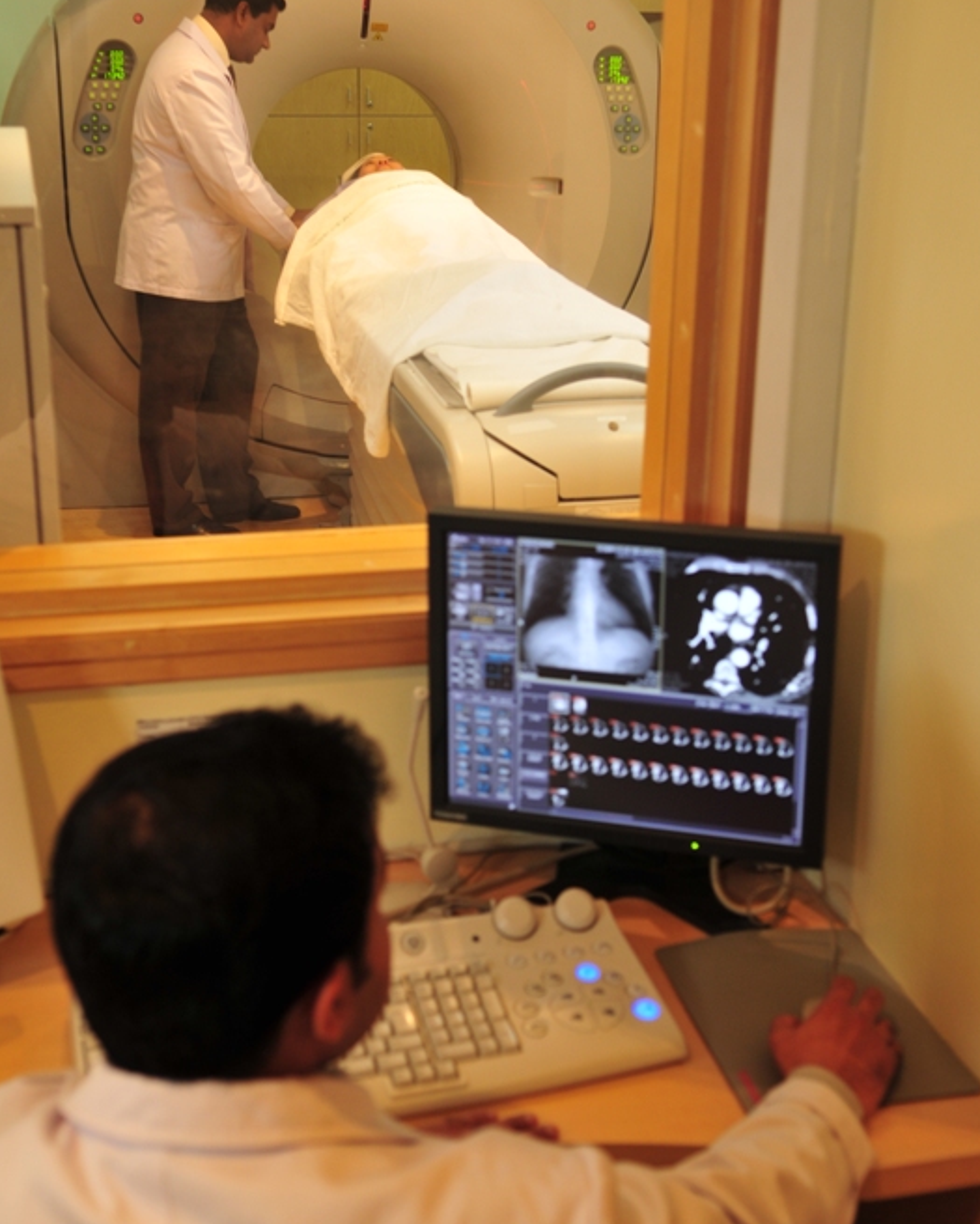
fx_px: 1740
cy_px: 569
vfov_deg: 38.8
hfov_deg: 31.5
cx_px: 488
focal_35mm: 48
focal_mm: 28
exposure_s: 1/15
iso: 200
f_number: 4
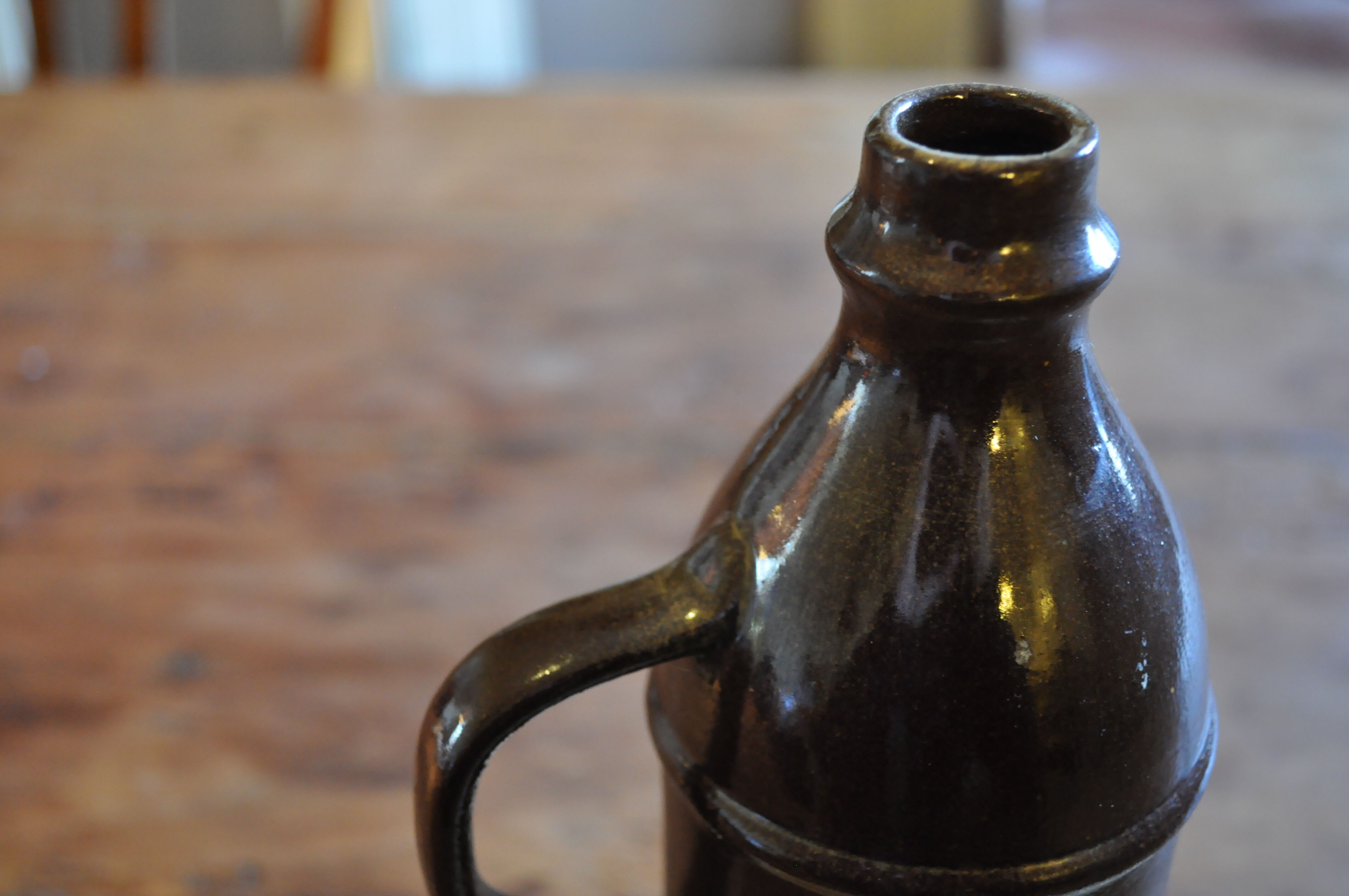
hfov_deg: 41.2
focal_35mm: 48
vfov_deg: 28.0
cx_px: 674
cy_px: 448
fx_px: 1796
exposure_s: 1/20
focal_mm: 32
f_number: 4.8
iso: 1600
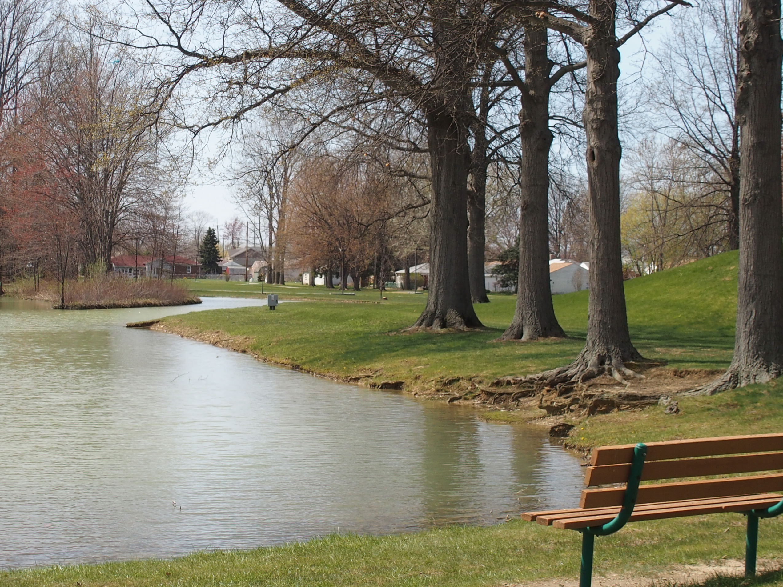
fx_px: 1764
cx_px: 310
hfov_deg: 25.0
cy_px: 276
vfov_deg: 18.9
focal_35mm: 78
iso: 100
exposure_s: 1/500
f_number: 4.5
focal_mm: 10.8
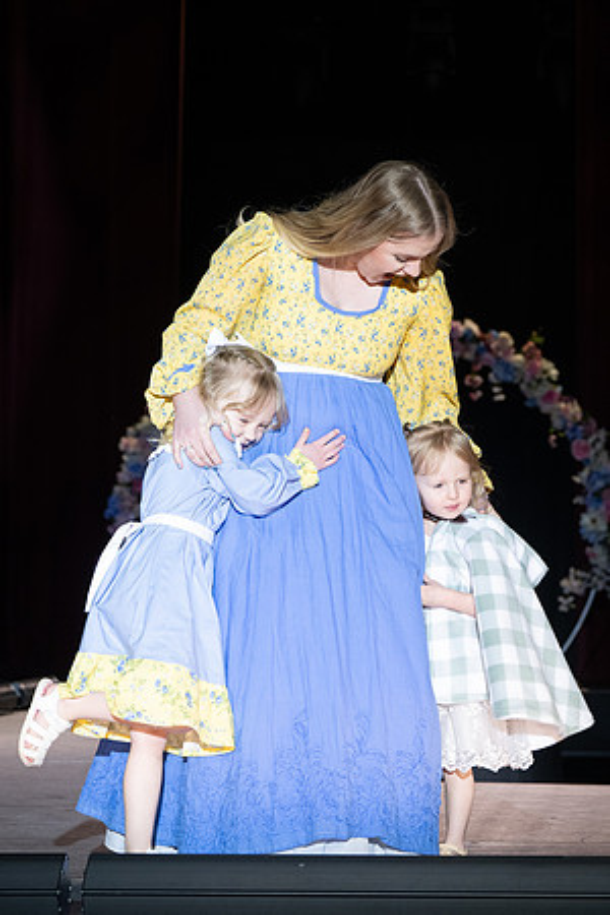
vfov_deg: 14.1
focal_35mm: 146
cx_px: 423
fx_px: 3706
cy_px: 480
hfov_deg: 9.4
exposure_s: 1/250
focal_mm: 92
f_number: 5.6
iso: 1000
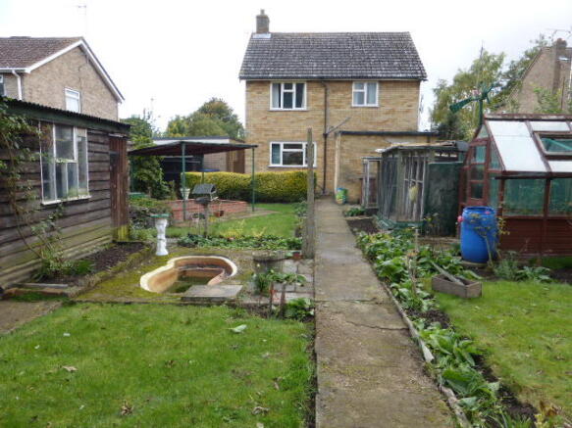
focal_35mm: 25
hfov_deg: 69.4
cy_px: 214
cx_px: 286
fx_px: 413
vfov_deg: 54.9
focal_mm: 4.3
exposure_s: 1/125
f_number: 4
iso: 100
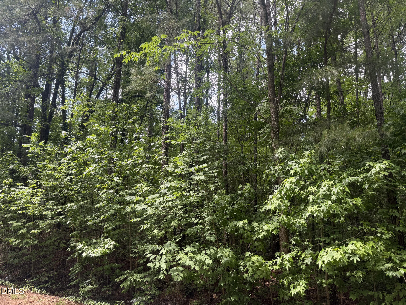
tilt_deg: +14.4
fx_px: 281
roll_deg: -0.7
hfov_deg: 71.6
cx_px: 203
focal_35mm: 24
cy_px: 152
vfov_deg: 56.8
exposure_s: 1/361
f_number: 1.78
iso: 100
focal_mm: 6.76
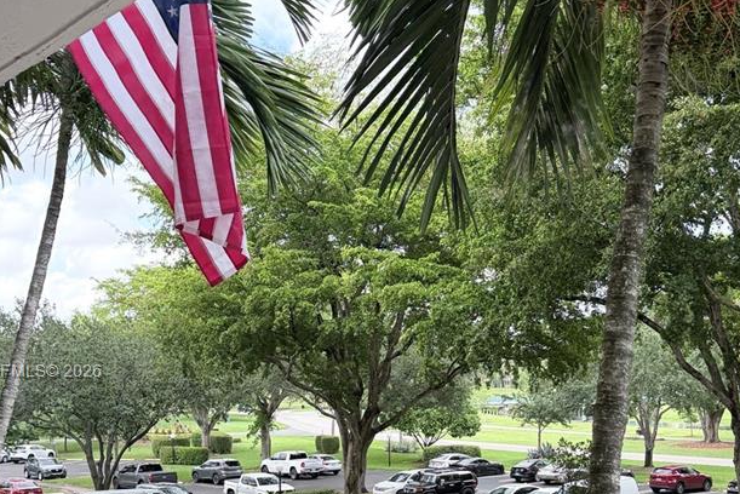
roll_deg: +1.0
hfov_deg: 40.2
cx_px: 423
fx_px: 1008
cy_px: 373
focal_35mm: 49
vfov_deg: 27.2
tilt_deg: -0.2
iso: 100
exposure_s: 1/955
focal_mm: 6.76
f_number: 1.78
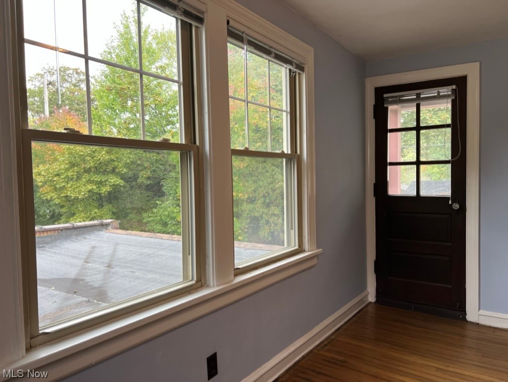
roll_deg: -0.2
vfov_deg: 53.1
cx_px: 254
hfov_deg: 67.3
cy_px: 191
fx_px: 382
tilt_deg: -2.6
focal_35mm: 26
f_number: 1.5
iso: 100
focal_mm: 5.7
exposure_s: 1/120
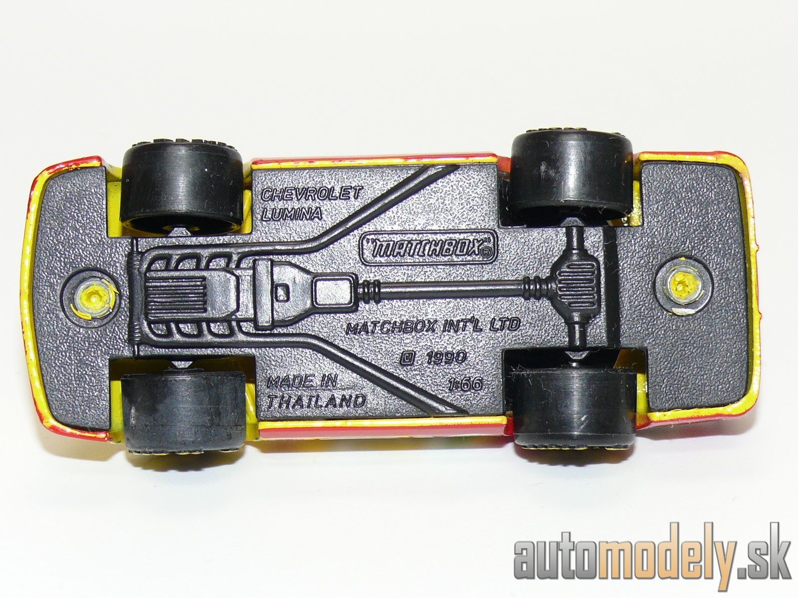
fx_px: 2582
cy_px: 299
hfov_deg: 17.6
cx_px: 399
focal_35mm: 112
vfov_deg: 13.2
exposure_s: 1/30
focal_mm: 14.2
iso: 100
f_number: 4
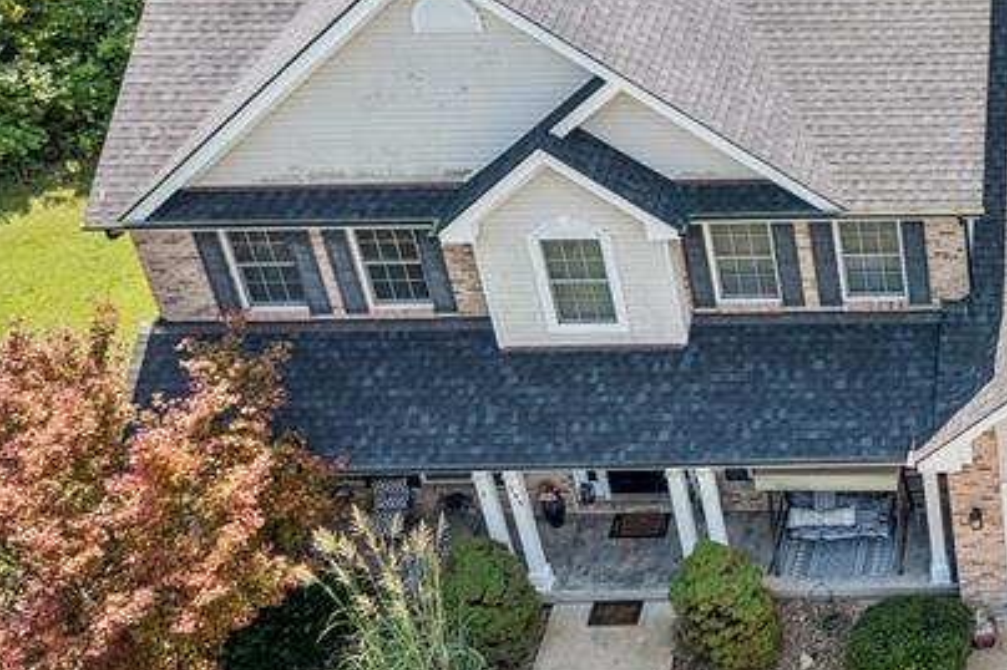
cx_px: 1229
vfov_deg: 19.1
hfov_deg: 25.4
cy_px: 178
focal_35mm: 71
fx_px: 1985
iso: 100
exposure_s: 1/40
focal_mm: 10.3
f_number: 3.2
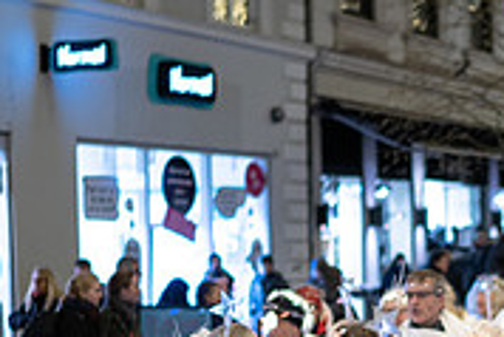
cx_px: 481
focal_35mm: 114
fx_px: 1597
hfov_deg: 17.6
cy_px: 409
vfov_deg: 11.8
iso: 640
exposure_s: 1/200
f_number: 1.4
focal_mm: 35
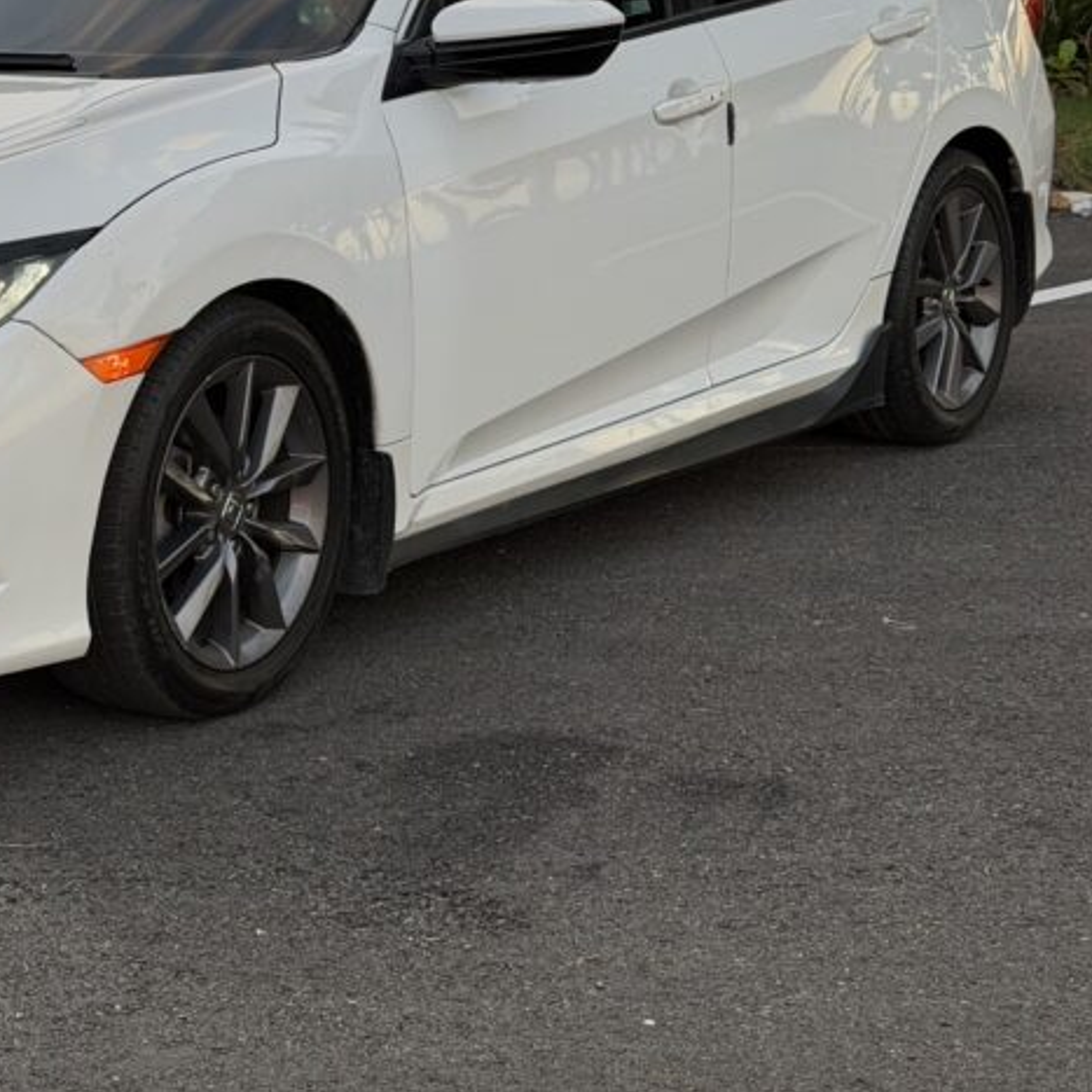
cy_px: 297
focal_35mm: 93
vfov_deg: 18.6
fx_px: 3319
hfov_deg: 18.3
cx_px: 84
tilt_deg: -8.4
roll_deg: +0.5
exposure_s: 1/315
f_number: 1.78
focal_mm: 6.76
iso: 80
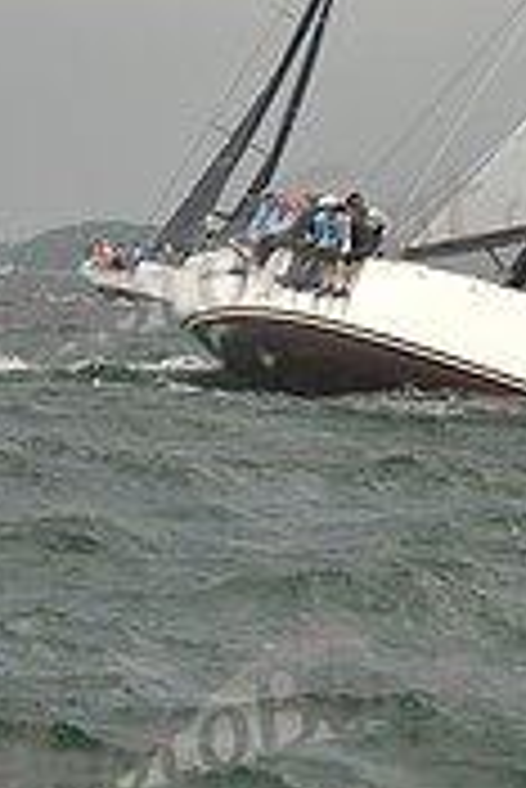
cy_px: -36
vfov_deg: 6.5
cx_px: 834
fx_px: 6890
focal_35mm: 315
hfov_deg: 4.3
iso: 250
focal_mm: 95
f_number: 5.6
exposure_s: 1/640
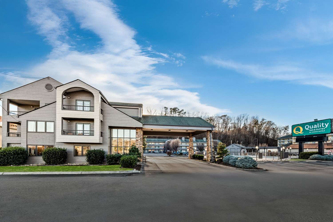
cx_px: 166
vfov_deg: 81.2
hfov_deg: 104.3
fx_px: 129
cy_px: 111
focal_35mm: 14
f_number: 14
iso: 400
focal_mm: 14
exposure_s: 1/25
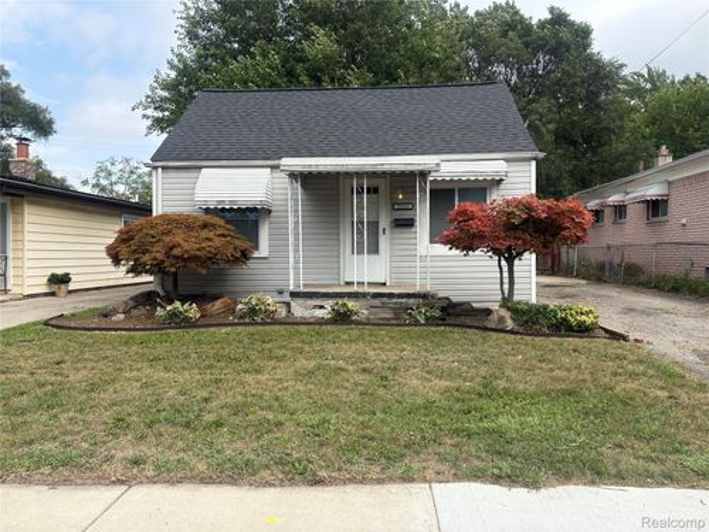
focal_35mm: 26
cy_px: 266
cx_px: 354
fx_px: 533
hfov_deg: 67.3
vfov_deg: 53.1
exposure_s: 1/1901
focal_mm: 5.96
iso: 50
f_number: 1.6
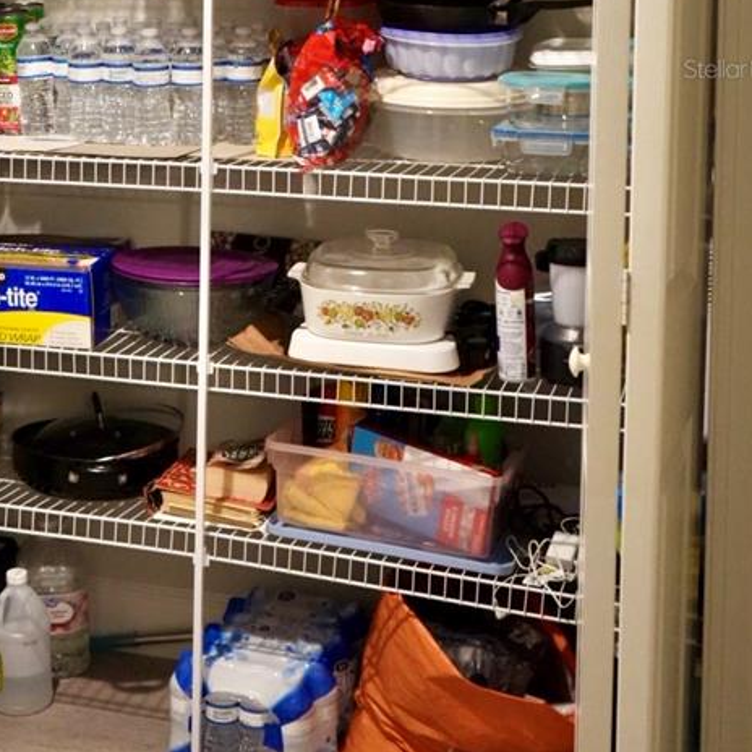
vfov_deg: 25.3
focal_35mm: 66
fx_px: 1622
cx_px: 148
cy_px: 68
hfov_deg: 25.6
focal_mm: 30
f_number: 3.5
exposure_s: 1/160
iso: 6400
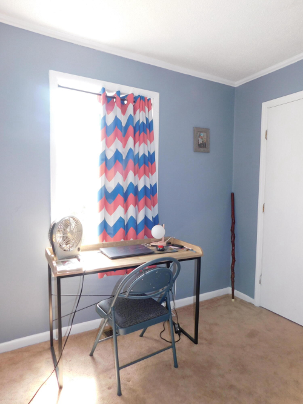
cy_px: 202
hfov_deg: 58.9
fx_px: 269
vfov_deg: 73.9
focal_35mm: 23
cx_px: 152
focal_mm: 4
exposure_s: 1/40
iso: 125
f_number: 3
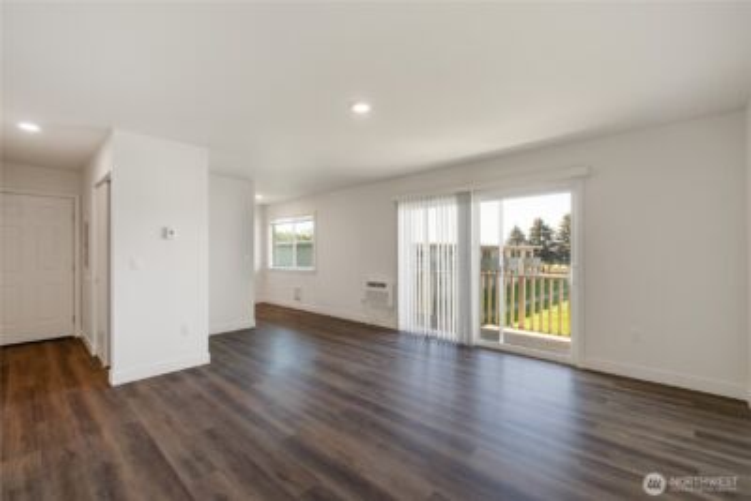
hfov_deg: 100.4
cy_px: 250
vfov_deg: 77.4
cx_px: 376
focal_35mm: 15
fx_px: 313
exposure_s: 1/4
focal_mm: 10
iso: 400
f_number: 8
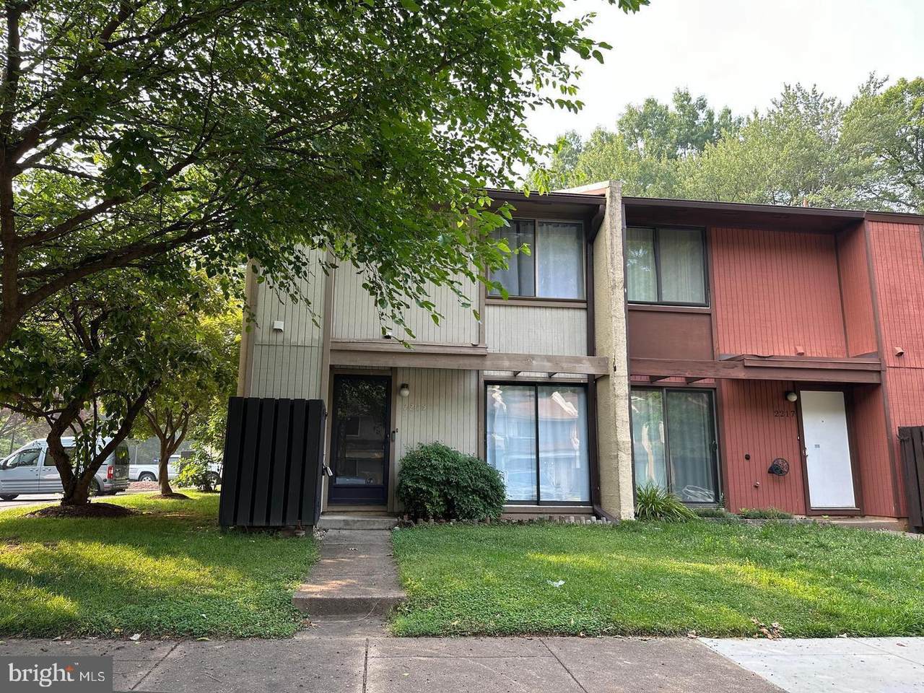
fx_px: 641
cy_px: 346
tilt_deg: +10.5
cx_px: 462
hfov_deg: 71.6
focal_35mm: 24
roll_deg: -0.7
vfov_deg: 56.8
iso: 80
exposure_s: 1/366
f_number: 1.78
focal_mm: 6.86
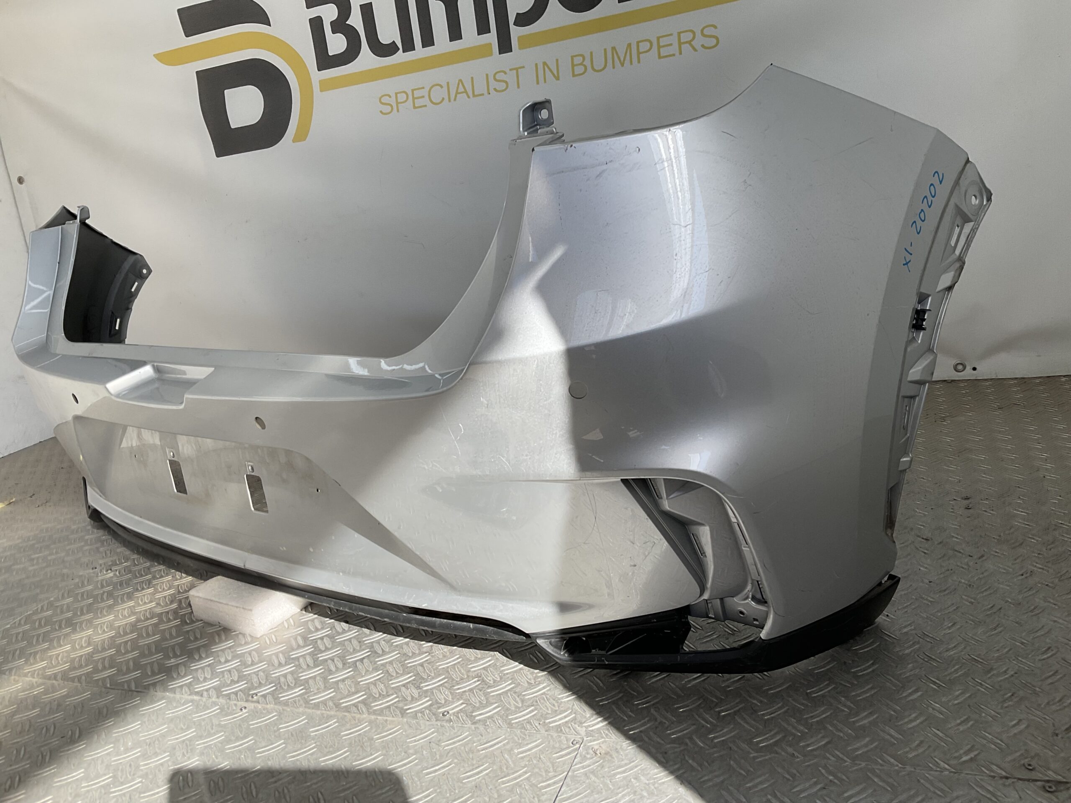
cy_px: 402
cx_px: 536
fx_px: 897
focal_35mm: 29
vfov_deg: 48.2
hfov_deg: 61.7
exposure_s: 1/709
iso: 16
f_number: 1.8
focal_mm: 3
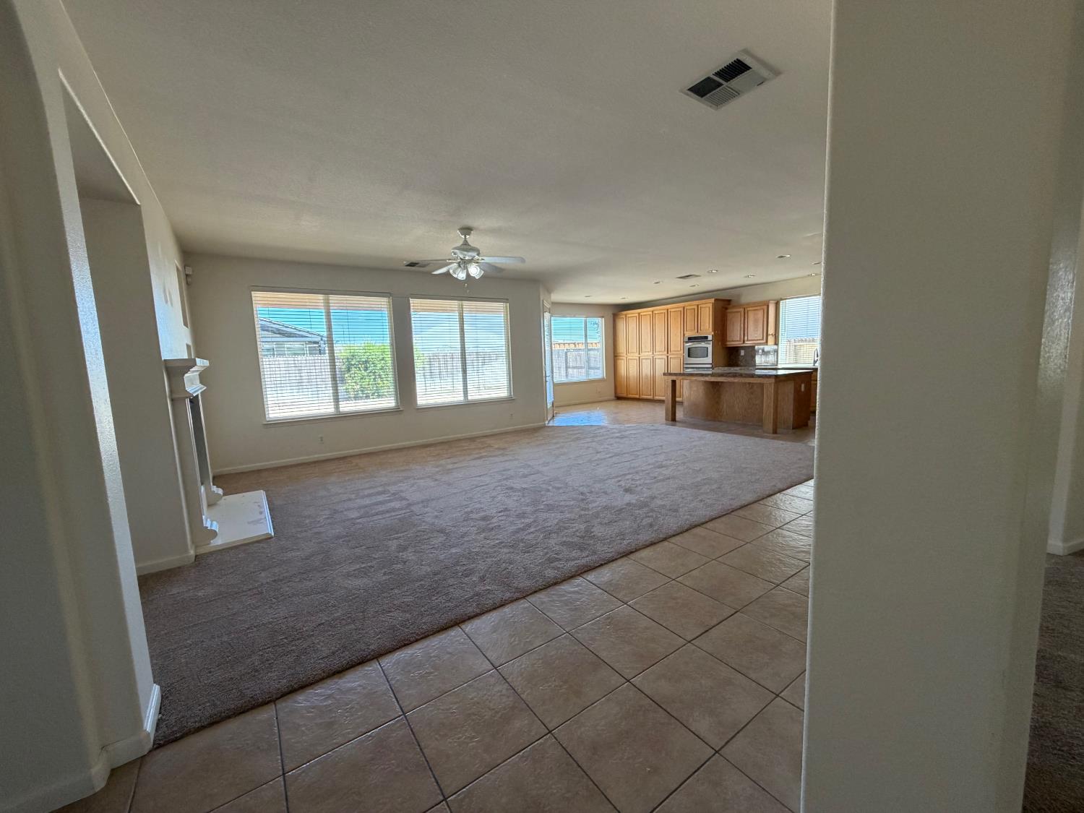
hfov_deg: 102.1
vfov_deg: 85.7
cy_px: 406
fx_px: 438
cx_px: 542
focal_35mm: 14
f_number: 2.2
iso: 250
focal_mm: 2.22
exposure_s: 1/120
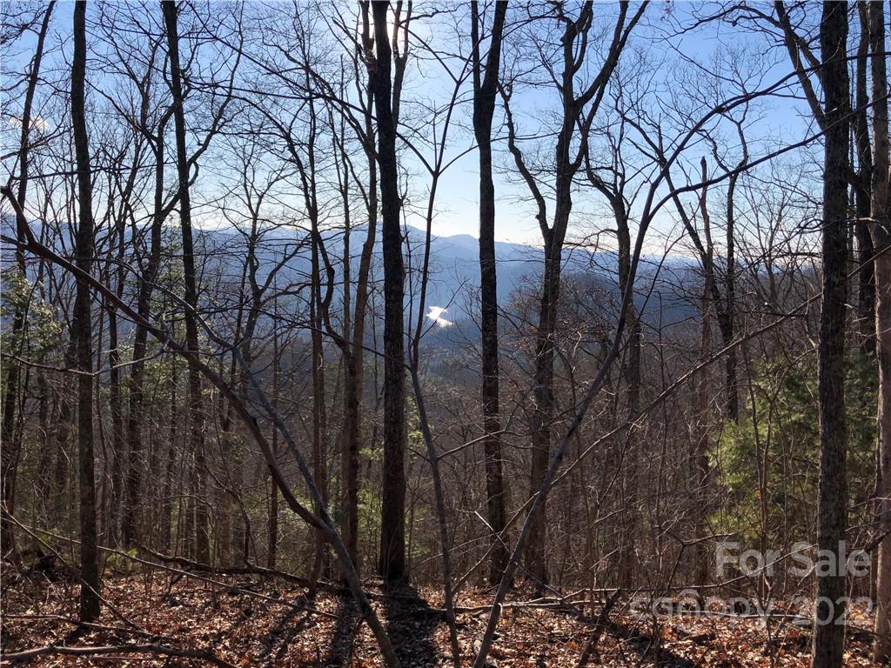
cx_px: 446
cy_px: 334
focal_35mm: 28
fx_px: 721
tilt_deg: -4.6
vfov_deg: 49.7
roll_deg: -0.7
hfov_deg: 63.4
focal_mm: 3.99
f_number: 1.8
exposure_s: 1/3205
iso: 20
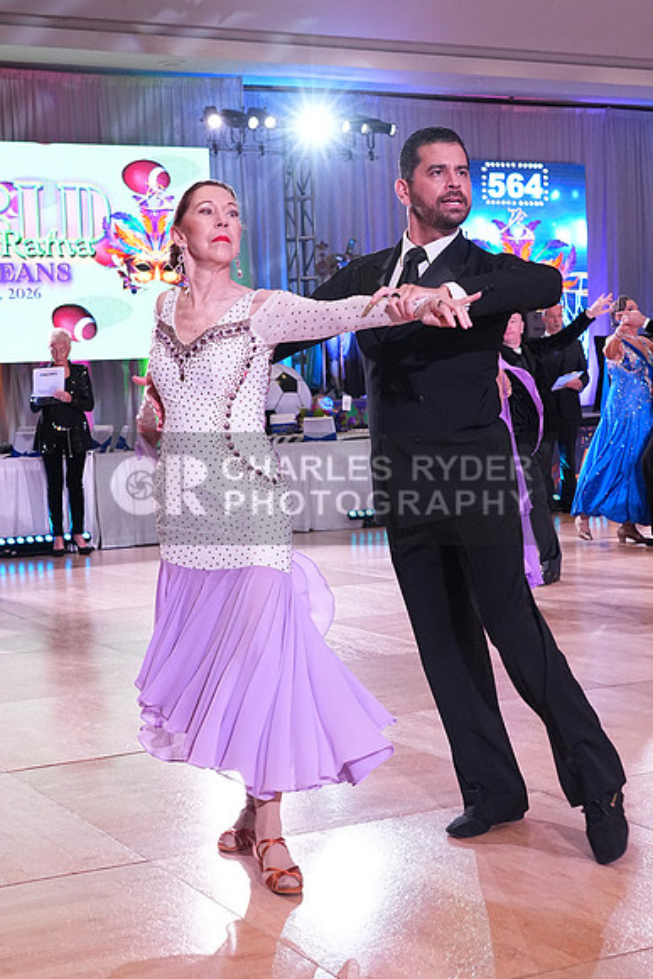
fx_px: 1550
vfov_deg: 35.0
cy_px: 490
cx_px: 326
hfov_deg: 23.8
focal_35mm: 57
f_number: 5.6
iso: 3200
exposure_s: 1/320
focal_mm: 38
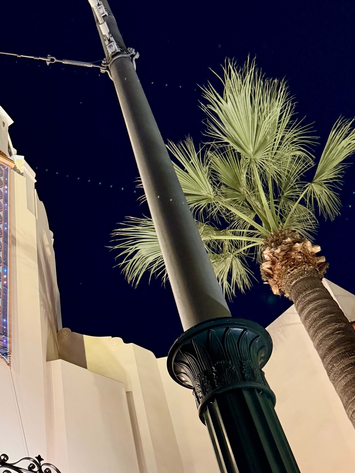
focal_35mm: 43
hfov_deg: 32.6
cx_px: 64
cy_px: 358
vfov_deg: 42.4
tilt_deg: +44.2
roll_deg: +5.1
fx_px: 588
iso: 1250
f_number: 1.78
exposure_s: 1/30
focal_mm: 6.76
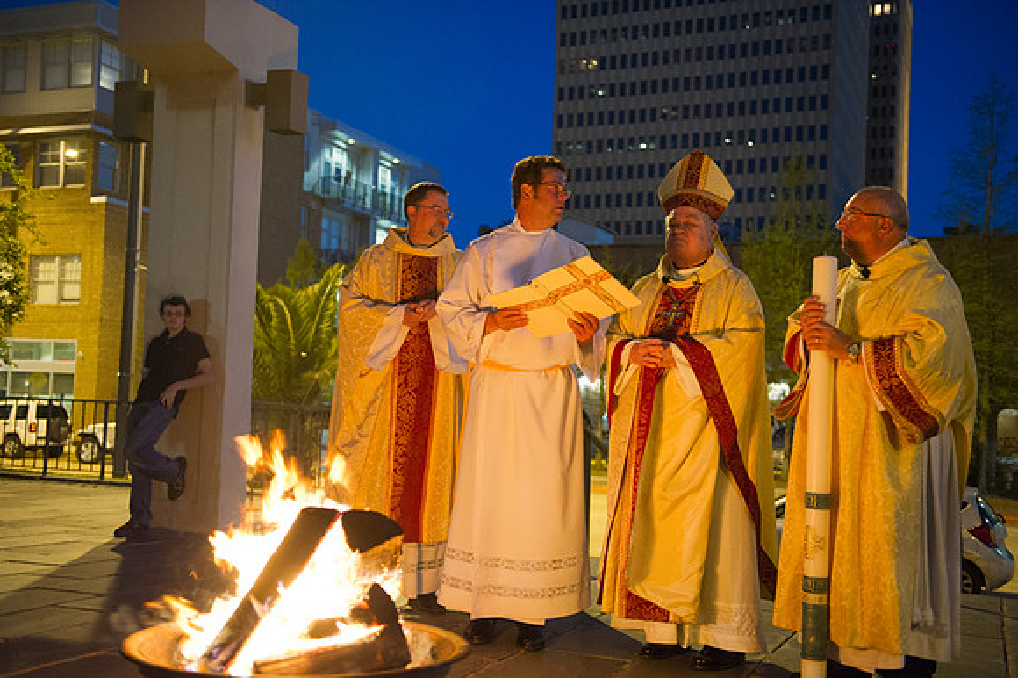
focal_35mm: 40
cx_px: 509
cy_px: 339
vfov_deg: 33.4
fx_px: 1130
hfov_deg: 48.5
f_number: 2.8
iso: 3200
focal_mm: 40
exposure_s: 1/60
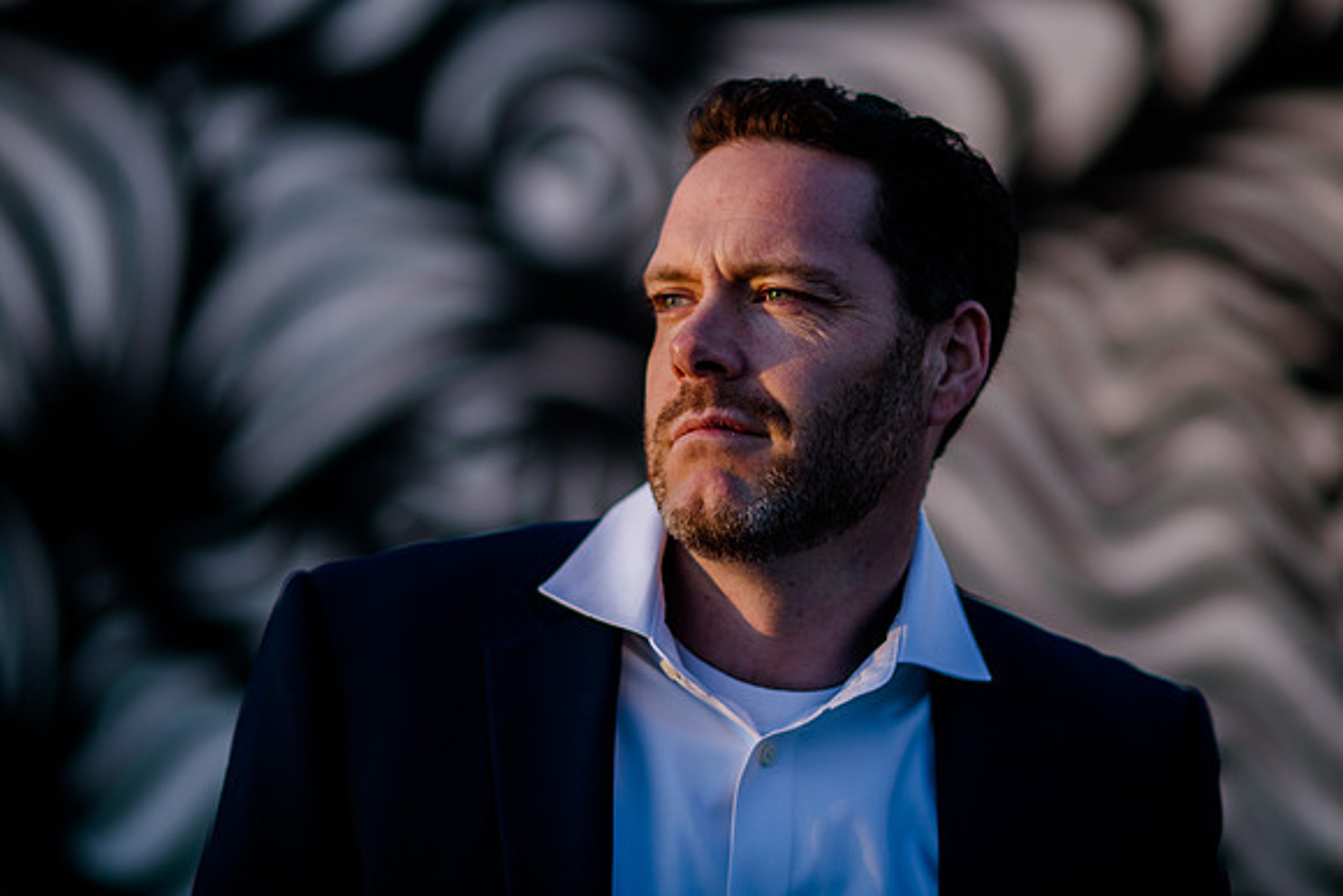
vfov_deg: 11.4
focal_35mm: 121
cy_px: 383
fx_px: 4502
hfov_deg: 17.0
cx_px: 698
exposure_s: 1/1000
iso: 200
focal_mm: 105
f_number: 2
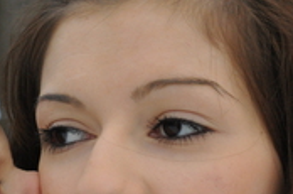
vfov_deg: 7.1
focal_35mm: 190
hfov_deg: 10.8
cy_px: 207
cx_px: 51
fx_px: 1542
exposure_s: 1/640
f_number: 4.5
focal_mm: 40
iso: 800
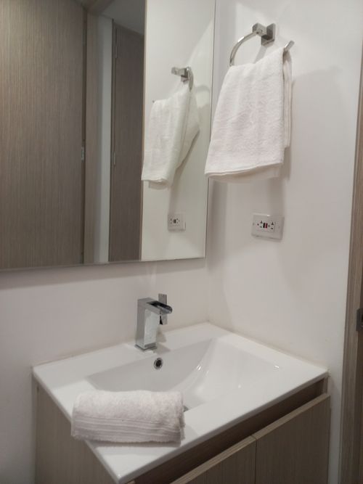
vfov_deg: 69.4
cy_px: 242
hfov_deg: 54.9
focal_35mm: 25
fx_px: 350
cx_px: 182
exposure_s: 1/33.3
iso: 160
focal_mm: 4.6
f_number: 1.8
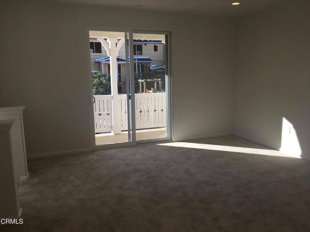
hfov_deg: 61.7
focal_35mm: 29
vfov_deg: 48.2
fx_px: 260
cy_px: 116
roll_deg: +0.3
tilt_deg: -9.9
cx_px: 155
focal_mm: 4.15
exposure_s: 1/373
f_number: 2.2
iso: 25
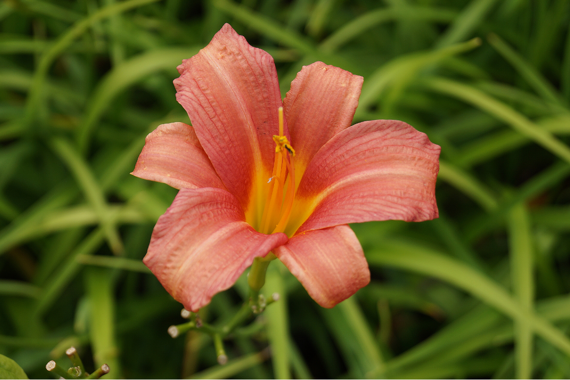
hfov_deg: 24.6
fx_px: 1306
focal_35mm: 82
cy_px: 190
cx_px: 285
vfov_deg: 16.6
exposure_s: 1/200
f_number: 6.3
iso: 100
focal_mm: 55
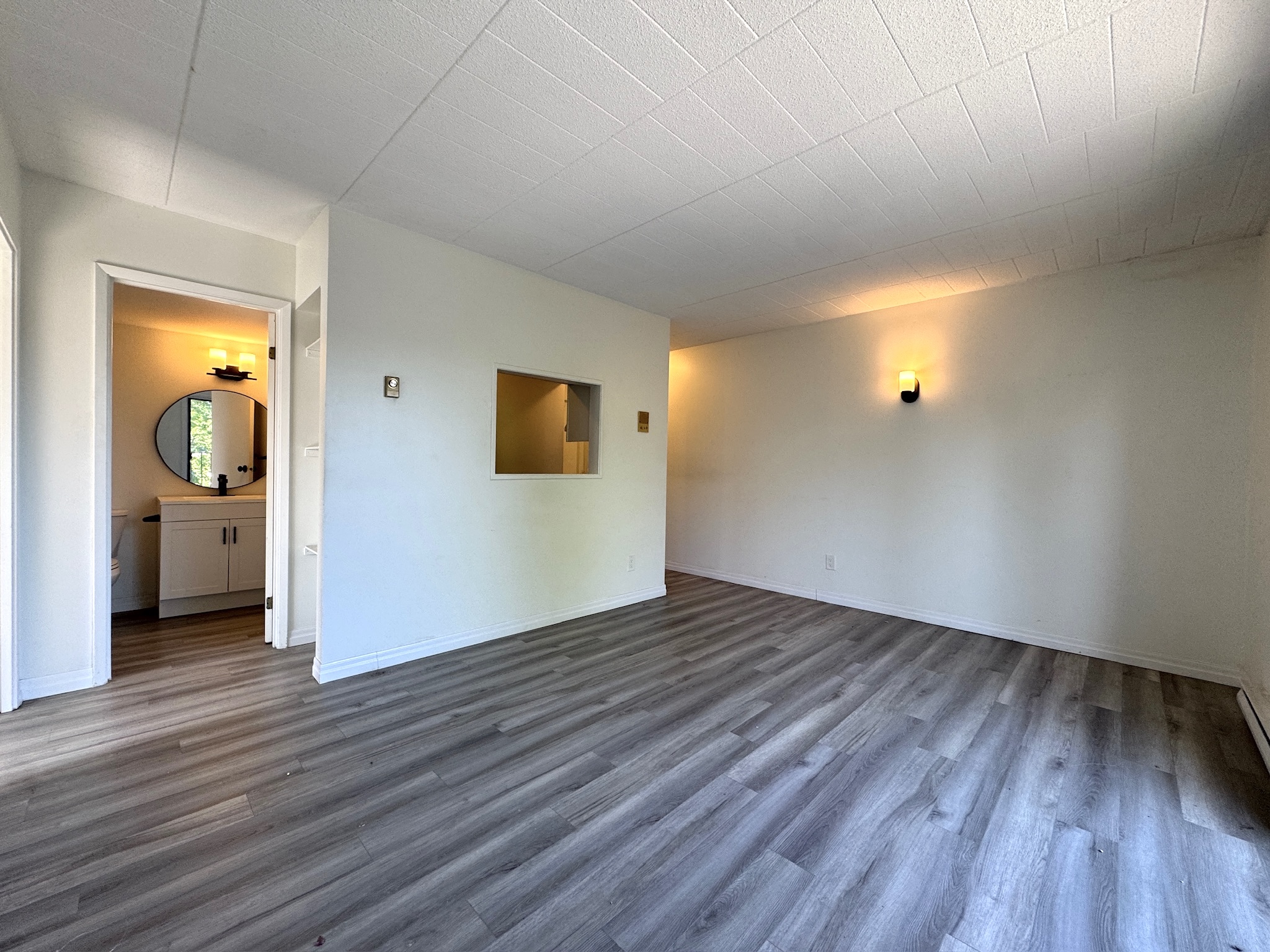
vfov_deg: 85.7
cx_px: 635
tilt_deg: -1.2
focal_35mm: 14
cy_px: 476
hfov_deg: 102.1
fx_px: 514
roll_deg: -0.8
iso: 100
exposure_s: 1/120
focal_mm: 2.22
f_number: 2.2
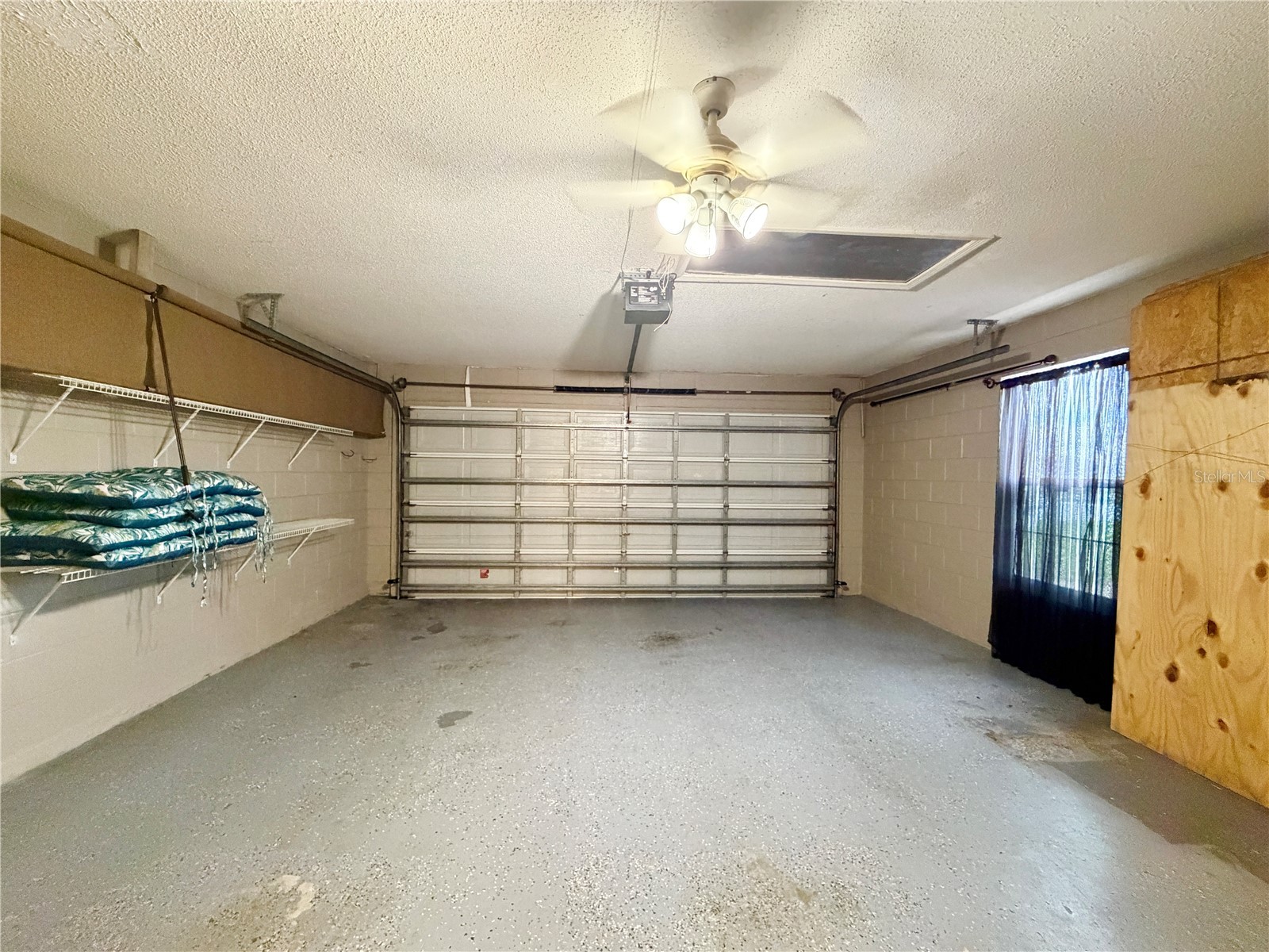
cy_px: 476
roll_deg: +0.2
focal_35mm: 14
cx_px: 634
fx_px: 513
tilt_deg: +0.0
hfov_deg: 102.1
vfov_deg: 85.7
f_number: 2.2
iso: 800
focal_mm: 2.22
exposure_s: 1/60
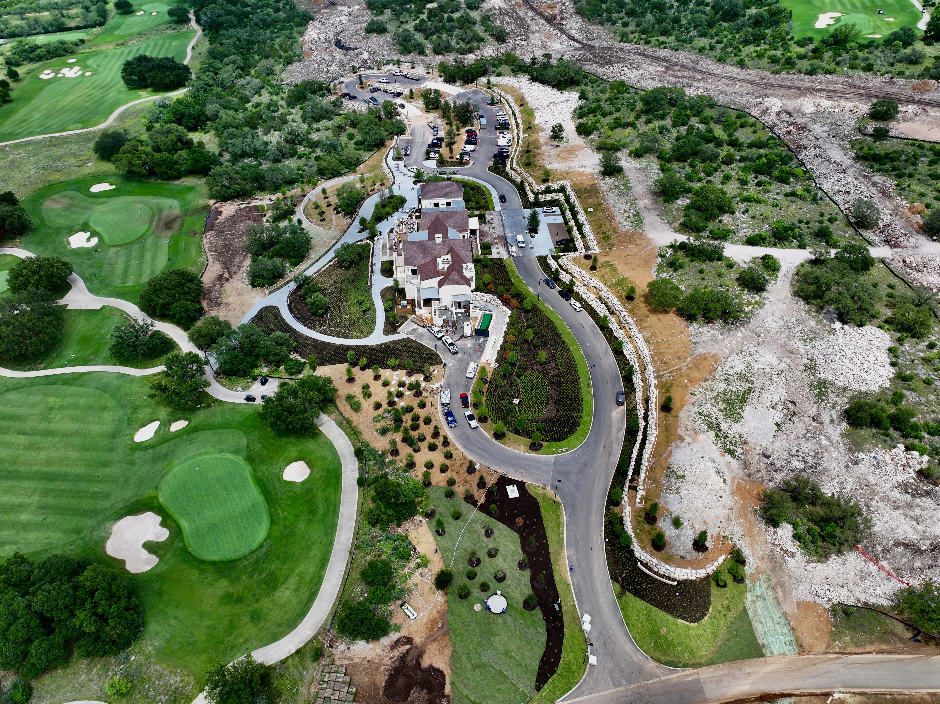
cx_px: 470
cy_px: 352
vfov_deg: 56.8
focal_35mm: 24
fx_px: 651
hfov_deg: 71.6
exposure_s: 1/1600
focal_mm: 12.29
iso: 110
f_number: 2.8
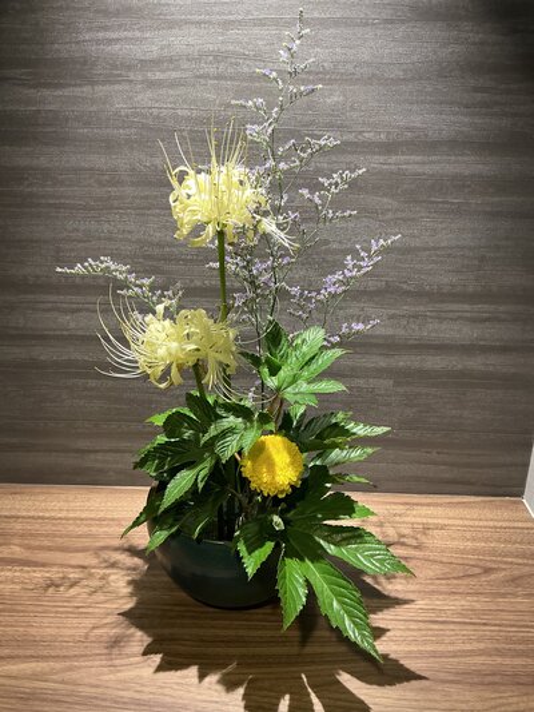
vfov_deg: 61.6
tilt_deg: -21.6
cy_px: 356
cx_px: 267
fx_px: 596
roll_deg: -0.1
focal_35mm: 29
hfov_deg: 48.2
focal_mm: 3
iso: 125
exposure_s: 1/60
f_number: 1.8
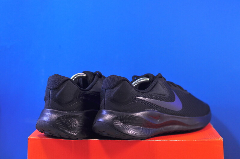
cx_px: 120
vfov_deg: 18.1
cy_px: 80
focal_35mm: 75
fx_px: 499
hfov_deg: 27.0
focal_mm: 50
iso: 250
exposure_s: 1/250
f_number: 2.8
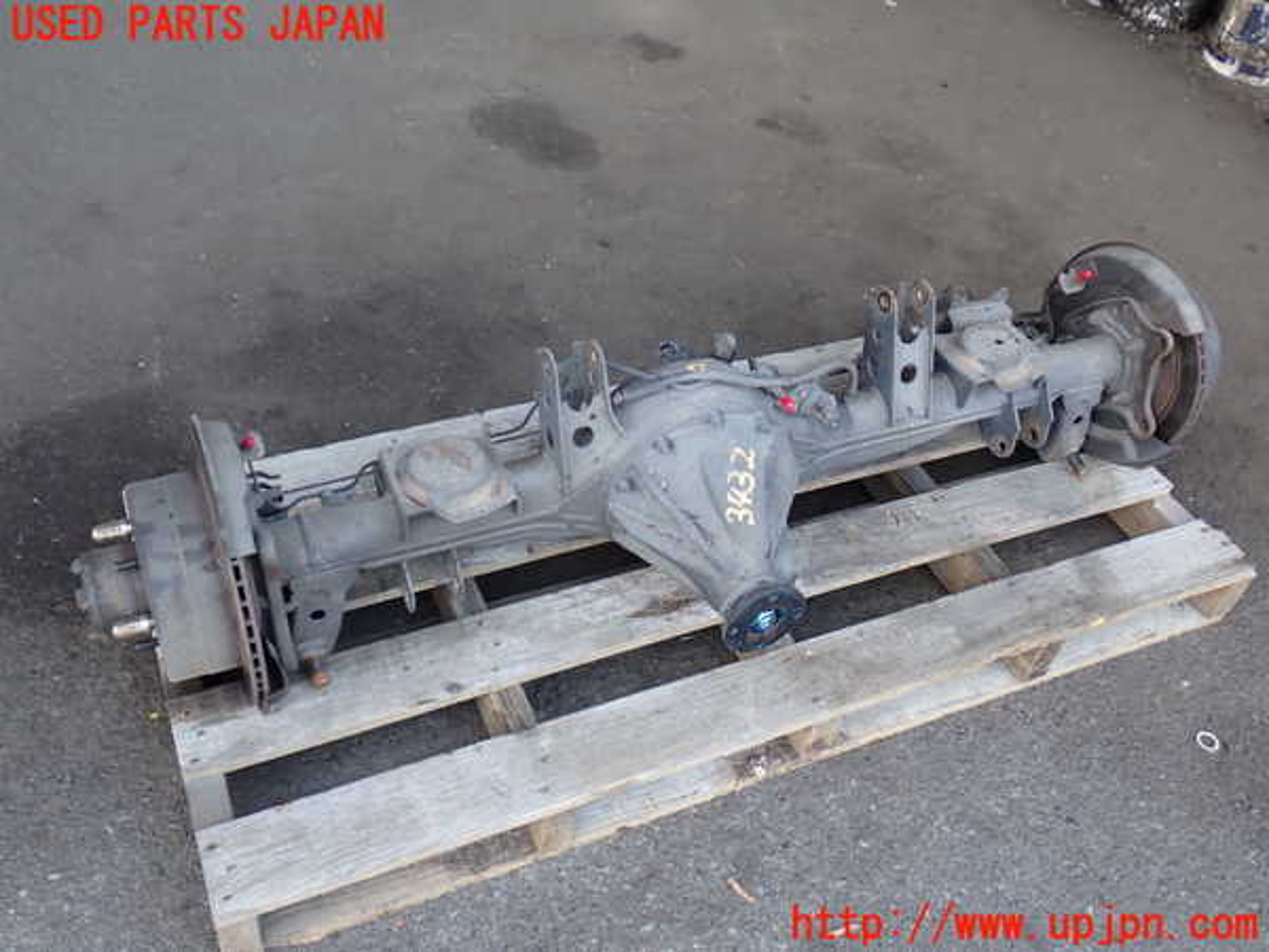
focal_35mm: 32
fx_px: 1173
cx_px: 634
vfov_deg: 44.2
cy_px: 476
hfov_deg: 56.8
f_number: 2.4
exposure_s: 1/60
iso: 125
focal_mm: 5.79
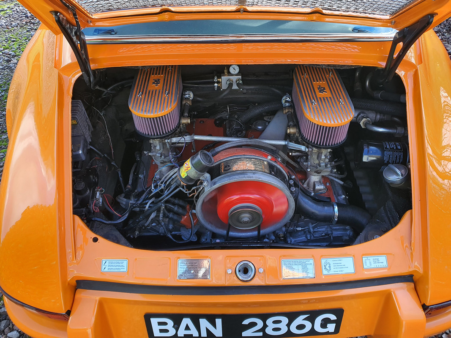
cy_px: 169
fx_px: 339
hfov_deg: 67.3
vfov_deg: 53.1
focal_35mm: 26
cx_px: 226
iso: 64
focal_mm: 4.3
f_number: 2.4
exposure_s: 1/100
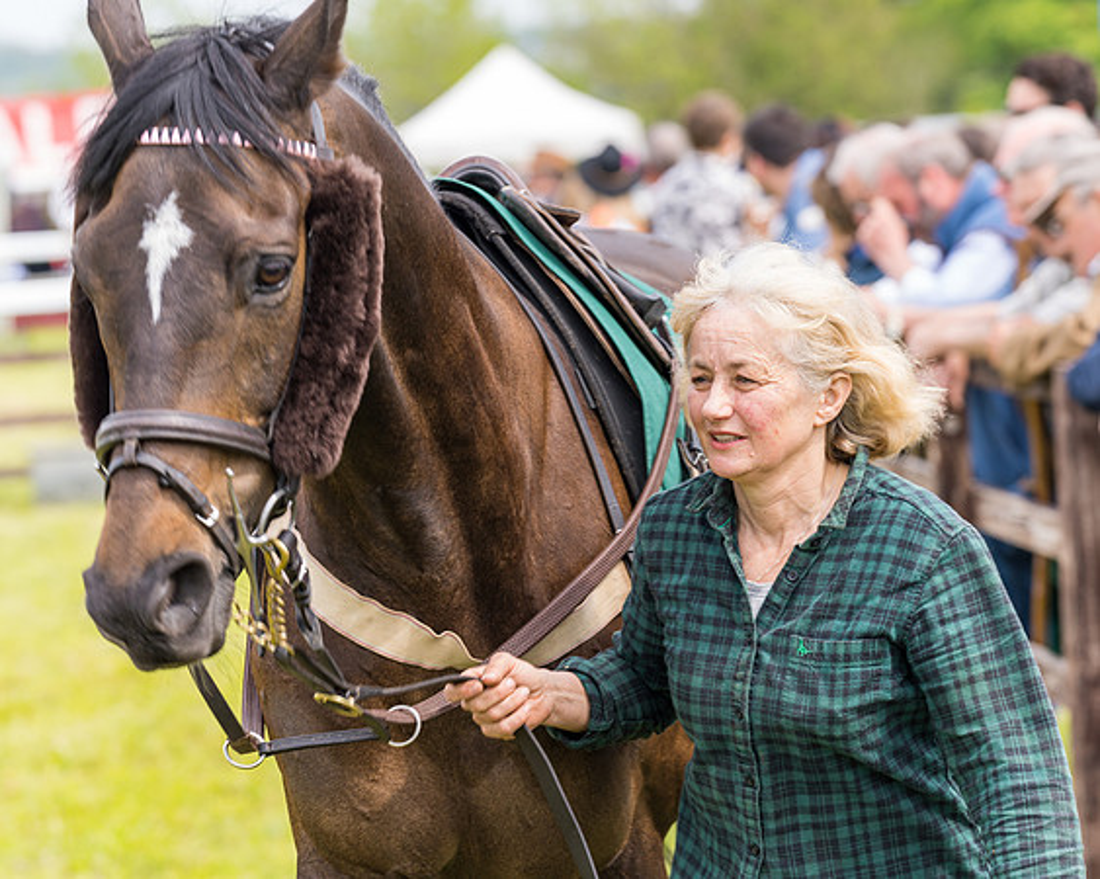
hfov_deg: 11.1
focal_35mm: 174
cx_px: 642
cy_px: 502
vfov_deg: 8.9
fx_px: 5657
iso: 50
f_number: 4.5
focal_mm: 135
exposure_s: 1/200
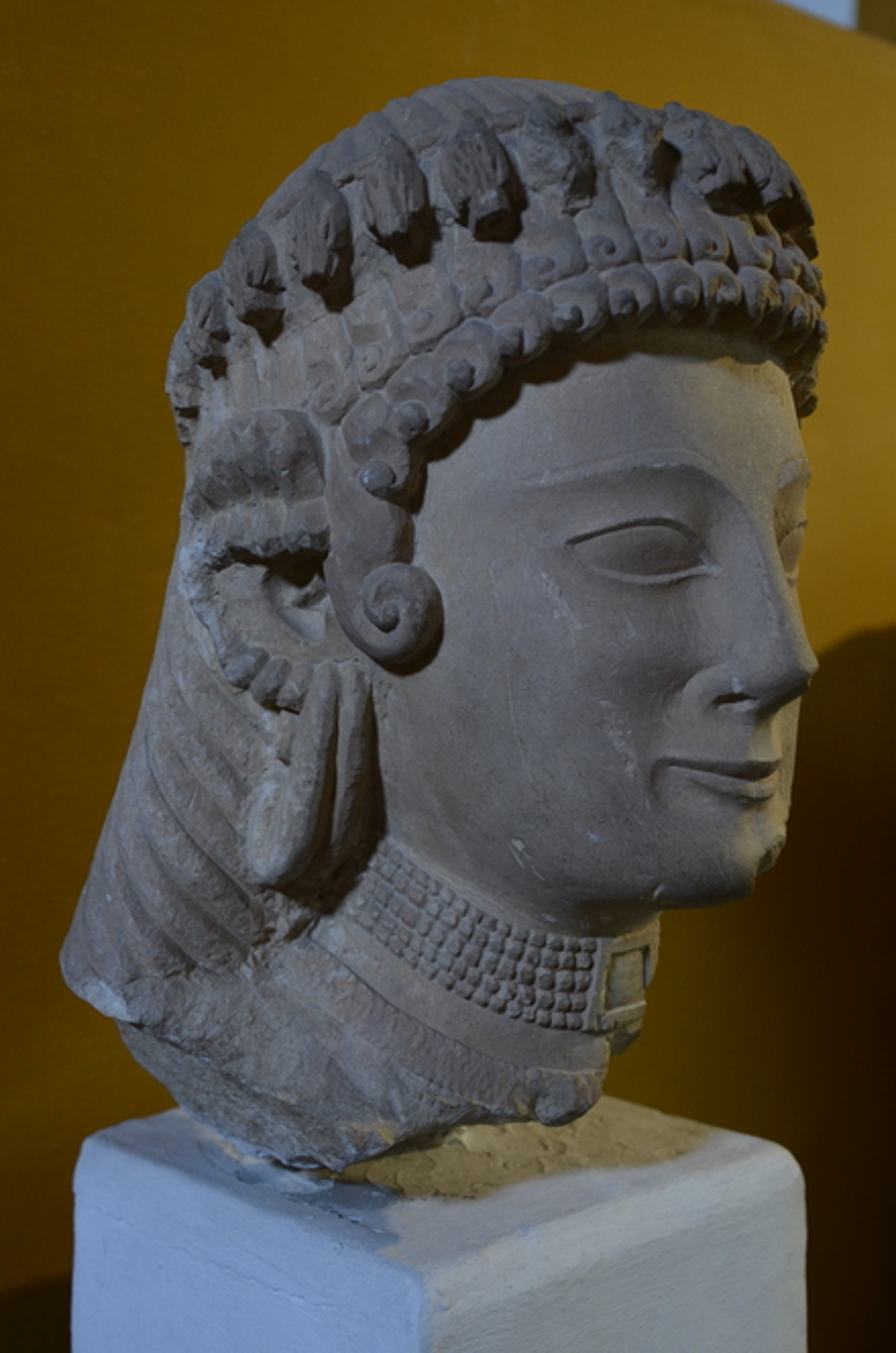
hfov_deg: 34.1
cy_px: 676
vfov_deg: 49.6
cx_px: 448
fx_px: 1462
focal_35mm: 39
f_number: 3.8
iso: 800
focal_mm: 26
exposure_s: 1/25
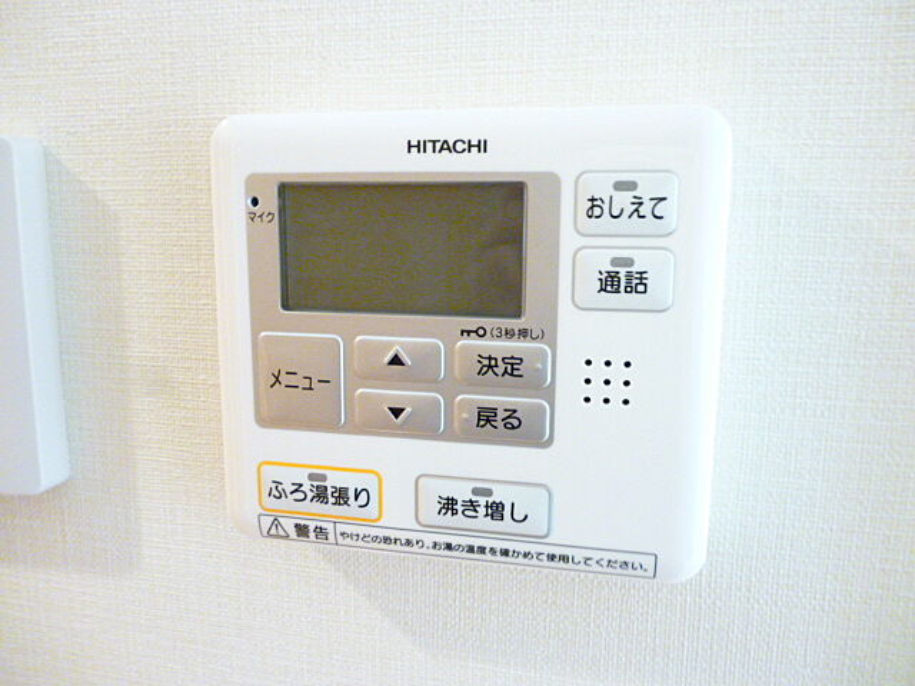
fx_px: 740
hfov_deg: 63.4
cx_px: 458
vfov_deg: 49.7
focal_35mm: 28
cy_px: 343
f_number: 3.1
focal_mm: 5
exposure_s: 1/13
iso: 800
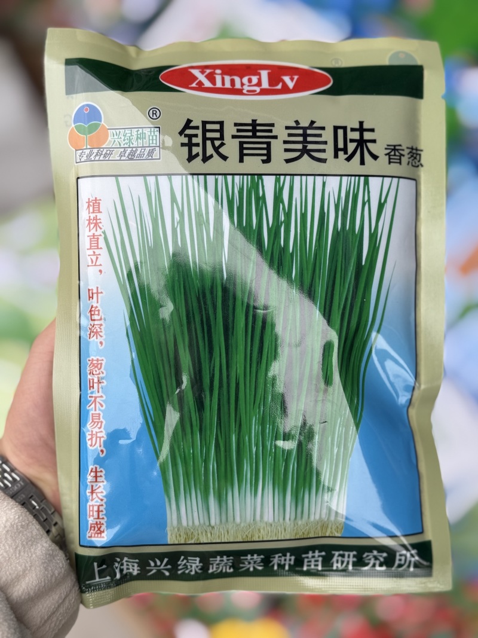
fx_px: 884
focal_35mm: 48
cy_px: 319
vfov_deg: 39.7
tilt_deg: -67.9
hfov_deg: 30.3
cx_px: 239
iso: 64
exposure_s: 1/405
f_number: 1.78
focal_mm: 6.76
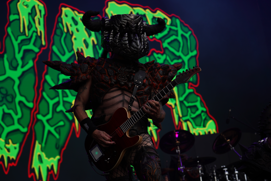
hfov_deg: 19.3
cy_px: 91
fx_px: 798
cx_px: 135
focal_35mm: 106
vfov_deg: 12.9
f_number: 4.5
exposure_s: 1/160
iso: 100
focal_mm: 105
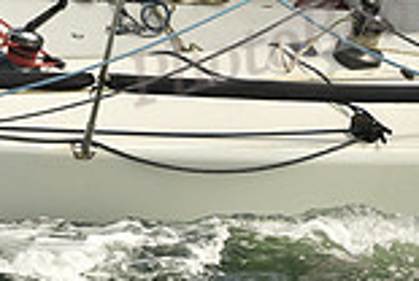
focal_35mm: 321
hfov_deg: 6.4
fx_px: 3743
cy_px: -66
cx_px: -8
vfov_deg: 4.3
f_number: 8
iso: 250
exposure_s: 1/800
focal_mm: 86
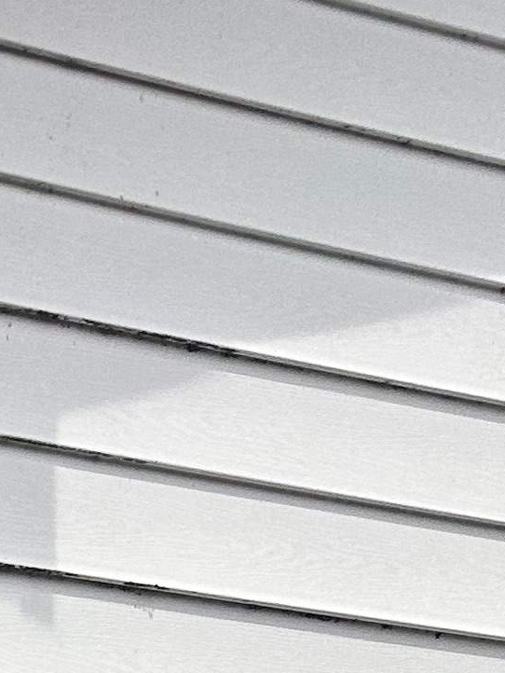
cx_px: -838
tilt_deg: -5.0
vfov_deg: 11.2
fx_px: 2605
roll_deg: -0.3
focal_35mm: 134
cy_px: 1813
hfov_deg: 9.4
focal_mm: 6.86
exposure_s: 1/4545
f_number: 1.78
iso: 80
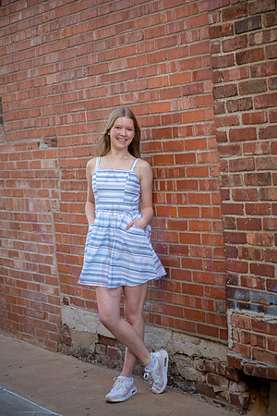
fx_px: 923
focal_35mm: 80
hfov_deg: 17.1
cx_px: 138
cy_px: 208
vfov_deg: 25.4
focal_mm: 80
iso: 800
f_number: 5
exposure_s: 1/500
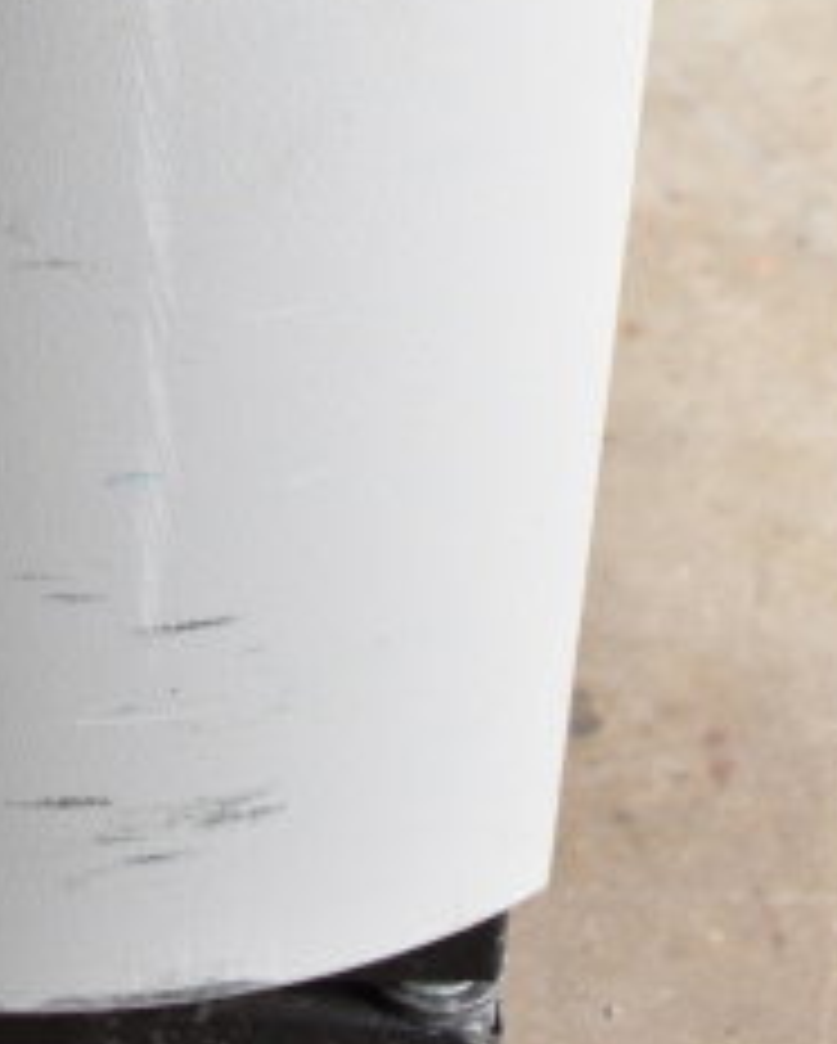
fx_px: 3433
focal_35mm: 111
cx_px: -27
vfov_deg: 15.1
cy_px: -817
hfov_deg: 13.7
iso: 200
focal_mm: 20
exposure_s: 1/60
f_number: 4
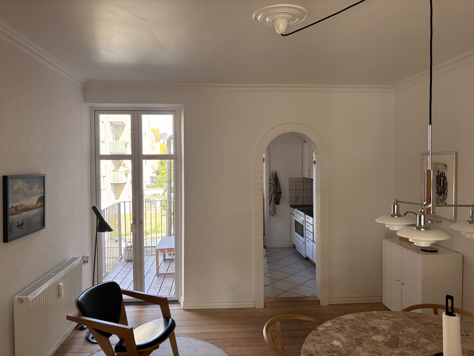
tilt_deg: -1.1
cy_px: 178
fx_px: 356
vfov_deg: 53.1
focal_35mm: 26
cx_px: 237
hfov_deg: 67.3
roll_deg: +0.2
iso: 100
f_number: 1.6
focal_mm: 5.96
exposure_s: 1/121
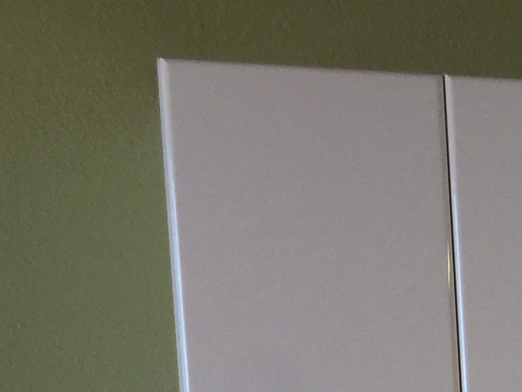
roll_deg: -1.5
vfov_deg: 11.6
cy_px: 707
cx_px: 989
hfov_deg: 14.4
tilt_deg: -8.0
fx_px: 1780
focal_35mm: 118
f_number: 2.2
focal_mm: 4.15
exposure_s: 1/30
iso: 40
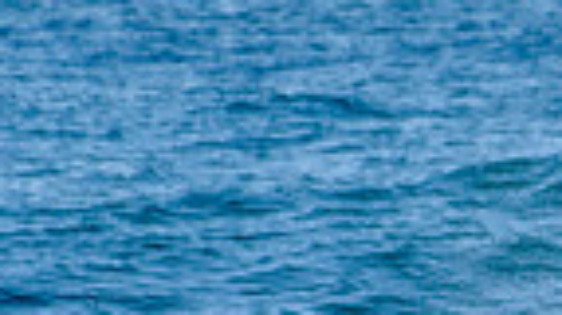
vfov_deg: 0.5
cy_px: 477
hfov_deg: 0.8
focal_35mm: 2609
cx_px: 958
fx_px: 38829
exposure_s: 1/2000
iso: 160
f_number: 5.6
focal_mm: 500
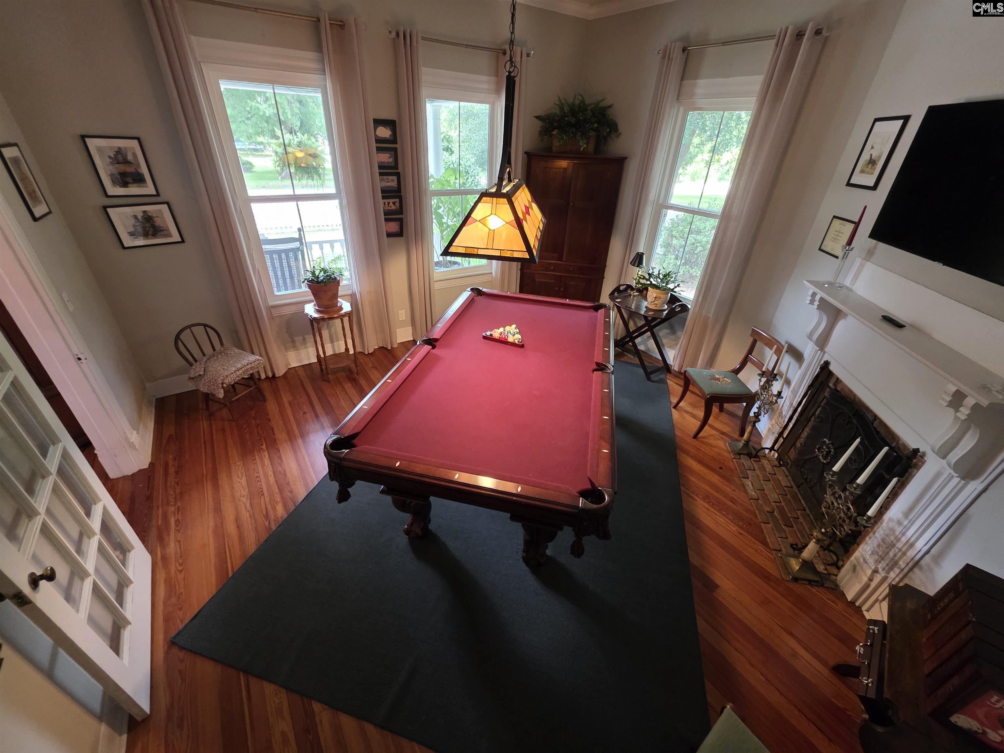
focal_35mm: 13
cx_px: 502
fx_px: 377
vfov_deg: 89.9
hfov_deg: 106.2
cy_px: 376
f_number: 1.9
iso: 500
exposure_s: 1/60
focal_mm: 2.2
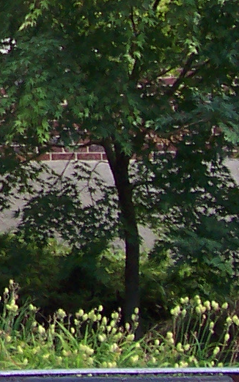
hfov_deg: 7.8
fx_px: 1593
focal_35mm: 153
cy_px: -92
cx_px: -378
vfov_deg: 13.3
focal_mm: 5.6
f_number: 2.8
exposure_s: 1/250
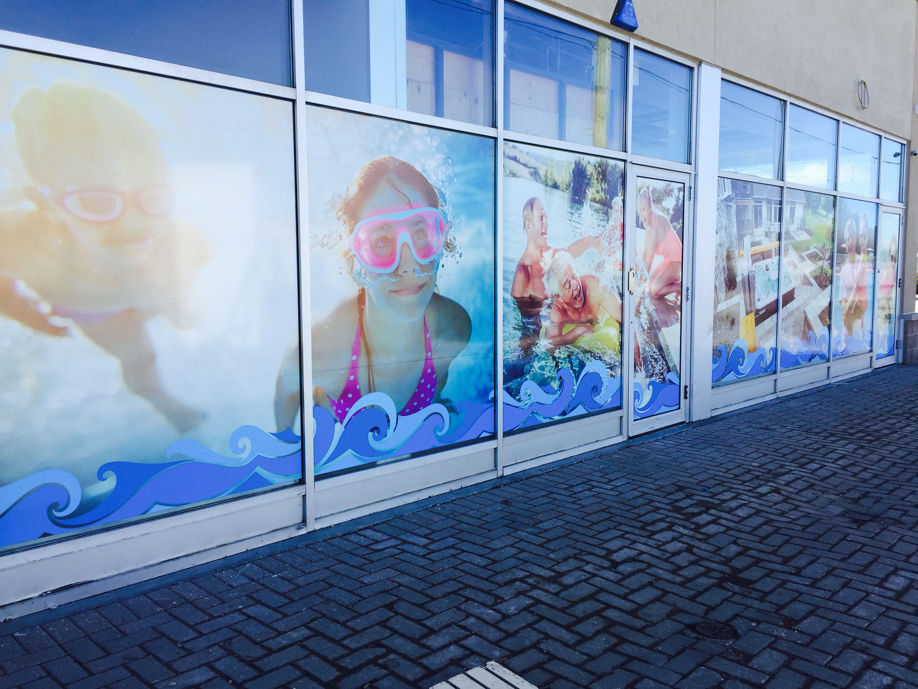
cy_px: 344
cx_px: 459
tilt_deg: -4.9
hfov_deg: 61.7
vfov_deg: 48.2
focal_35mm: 29
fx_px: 769
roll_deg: +0.5
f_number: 2.2
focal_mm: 4.15
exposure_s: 1/746
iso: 32
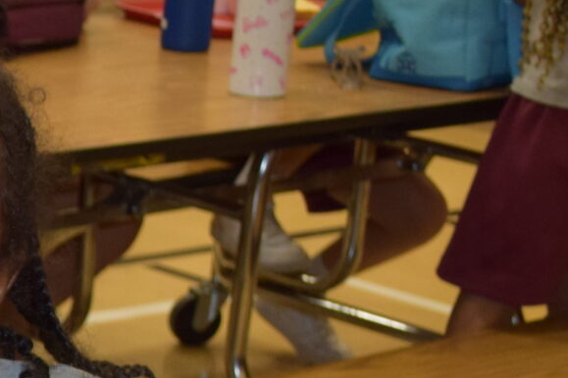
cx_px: -557
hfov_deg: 12.4
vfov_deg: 9.3
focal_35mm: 146
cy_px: 451
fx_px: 2303
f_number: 5
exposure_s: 1/100
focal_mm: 22
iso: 800
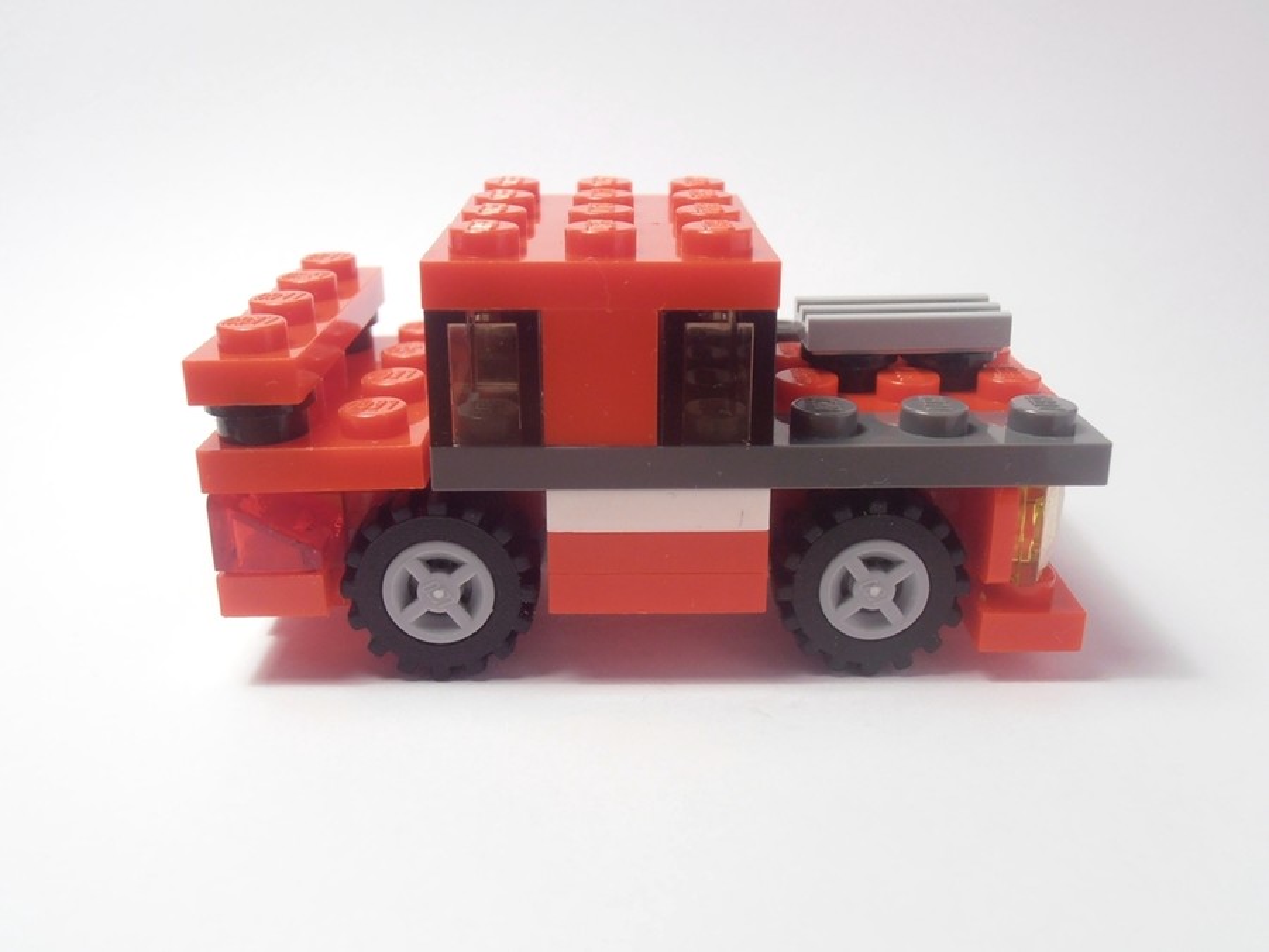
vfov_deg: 38.7
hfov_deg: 50.1
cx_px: 634
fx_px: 1356
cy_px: 476
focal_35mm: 37
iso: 100
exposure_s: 1/40
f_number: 3.9
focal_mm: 6.61
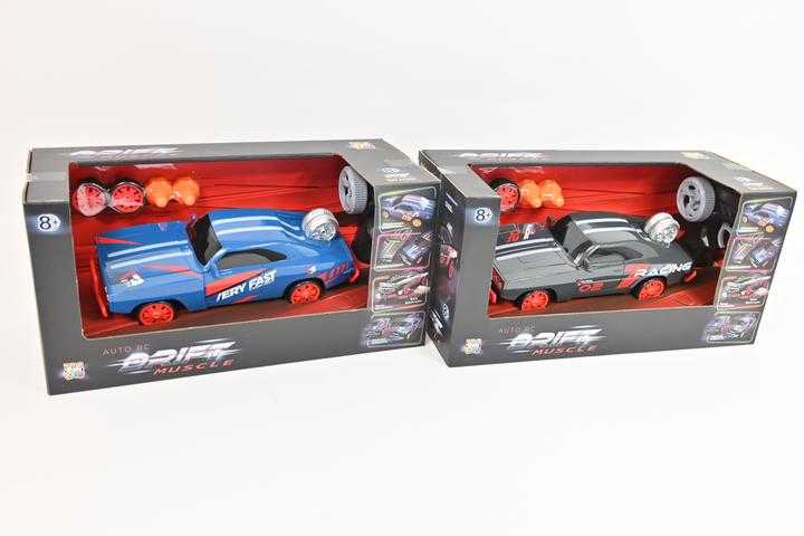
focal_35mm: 34
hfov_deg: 56.1
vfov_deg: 39.1
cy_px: 268
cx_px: 402
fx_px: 754
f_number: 4
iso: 560
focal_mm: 22.5
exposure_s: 1/125
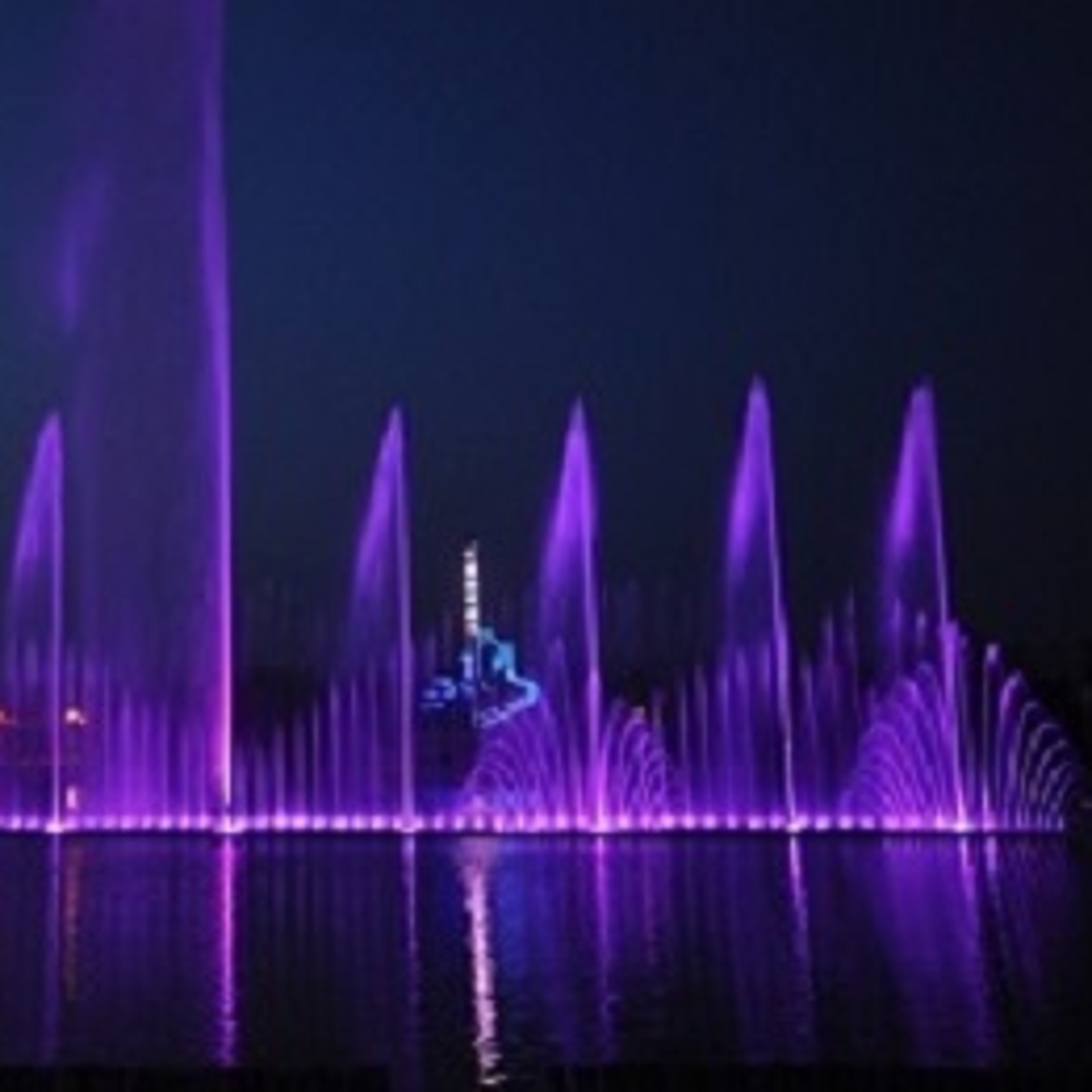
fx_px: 1392
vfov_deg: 42.8
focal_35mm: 39
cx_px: 272
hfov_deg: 41.6
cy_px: 550
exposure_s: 1/5
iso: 500
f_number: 3.8
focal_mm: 20
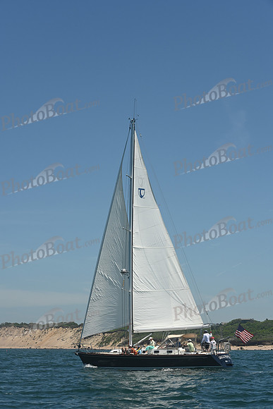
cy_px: 204
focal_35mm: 70
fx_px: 796
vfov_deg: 28.8
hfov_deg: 19.5
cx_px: 136
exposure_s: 1/1000
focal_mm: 70
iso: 320
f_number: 9
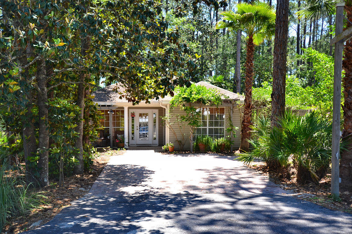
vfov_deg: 36.9
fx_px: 352
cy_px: 117
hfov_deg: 53.1
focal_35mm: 36
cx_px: 176
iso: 100
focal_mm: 24
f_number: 5.6
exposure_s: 1/80
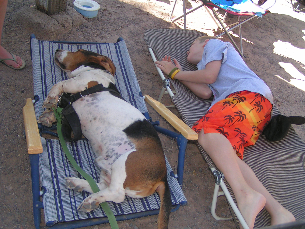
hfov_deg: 49.0
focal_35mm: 38
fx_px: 335
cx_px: 152
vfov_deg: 37.7
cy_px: 114
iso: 50
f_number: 2.8
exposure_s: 1/200
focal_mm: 5.8
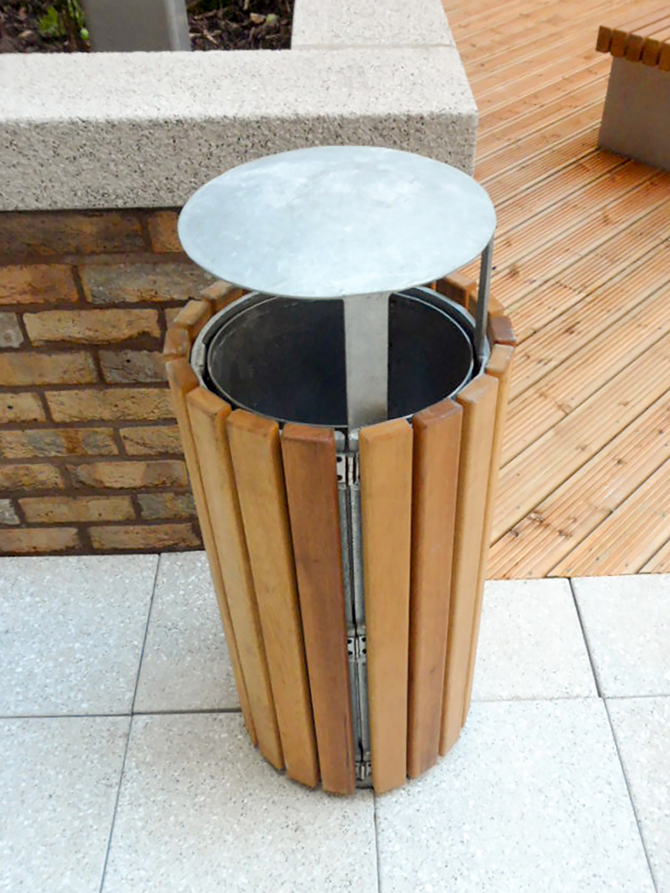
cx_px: 335
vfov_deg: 65.3
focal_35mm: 27
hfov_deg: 51.4
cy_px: 446
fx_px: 697
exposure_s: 1/30
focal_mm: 4.9
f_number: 3.5
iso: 200
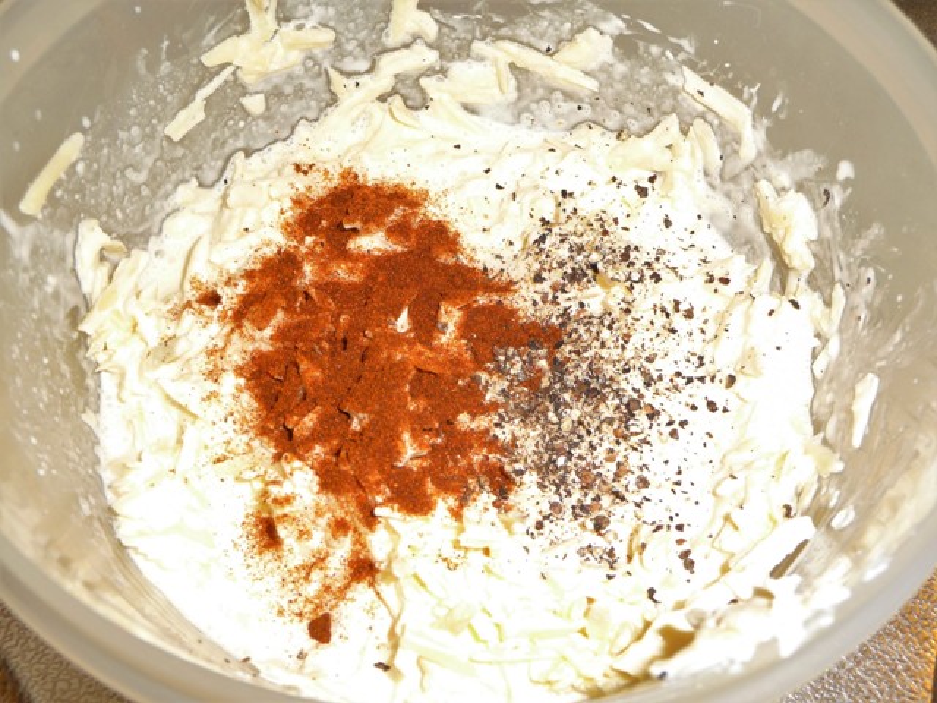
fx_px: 1083
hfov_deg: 46.8
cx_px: 468
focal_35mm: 40
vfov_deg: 36.0
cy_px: 352
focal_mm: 6.7
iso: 100
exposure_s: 1/30
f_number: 3.9
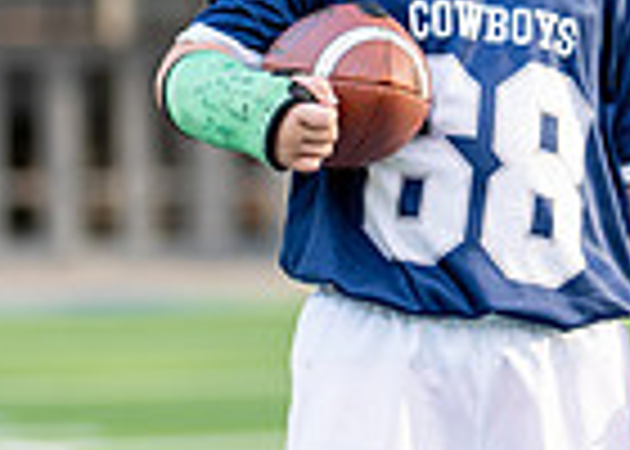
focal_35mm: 249
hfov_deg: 8.1
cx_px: 472
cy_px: 110
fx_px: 4455
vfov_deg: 5.8
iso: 100
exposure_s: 1/2000
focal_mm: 50
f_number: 1.2
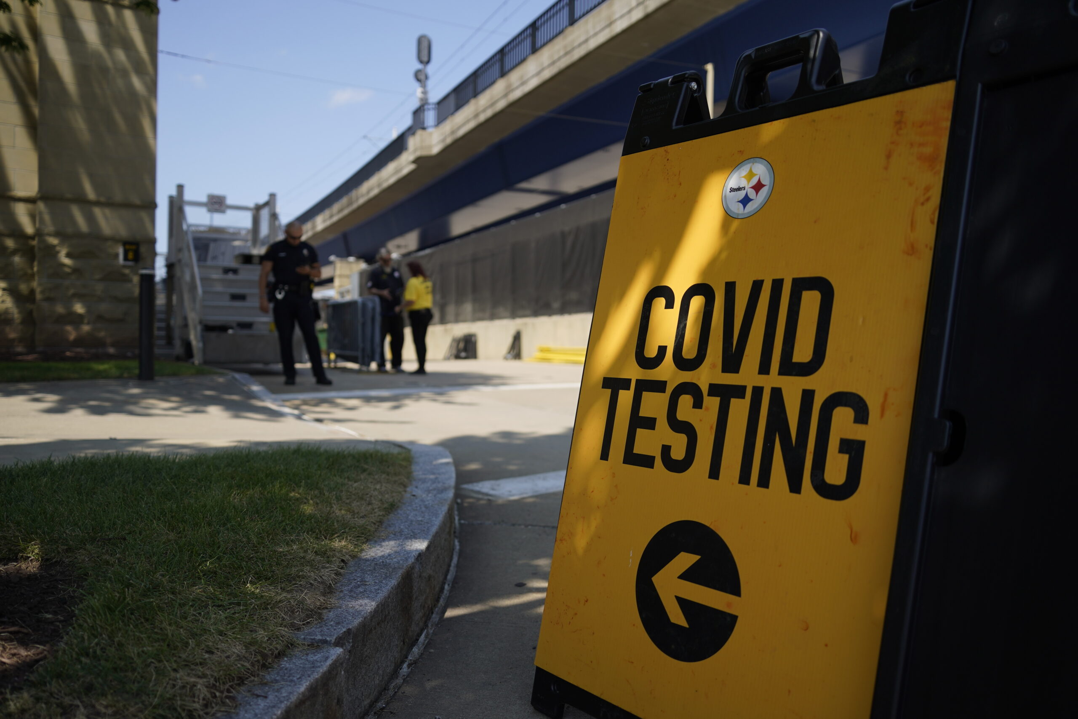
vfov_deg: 46.4
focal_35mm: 28
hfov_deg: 65.5
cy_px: 360
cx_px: 539
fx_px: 838
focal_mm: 28
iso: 125
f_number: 2.8
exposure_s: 1/1600
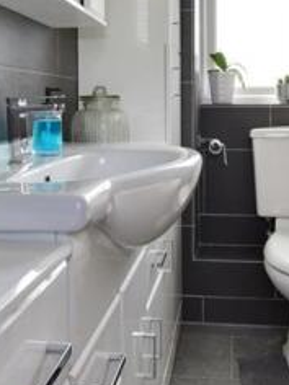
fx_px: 445
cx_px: 176
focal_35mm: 40
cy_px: 108
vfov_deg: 45.6
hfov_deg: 35.8
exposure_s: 1/50
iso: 200
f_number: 11
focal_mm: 10
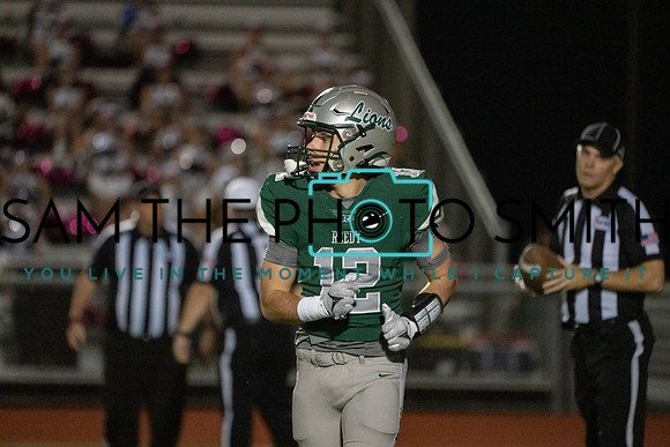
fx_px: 7446
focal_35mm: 400
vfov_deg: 3.4
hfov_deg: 5.2
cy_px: 224
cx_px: 335
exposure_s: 1/1250
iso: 20000
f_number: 5.6
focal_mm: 400
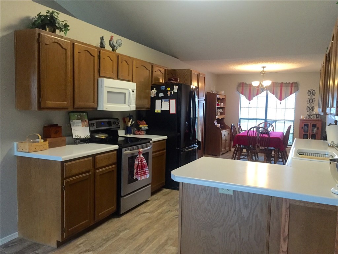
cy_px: 127
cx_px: 169
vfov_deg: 48.2
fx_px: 283
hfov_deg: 61.7
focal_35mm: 29
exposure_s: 1/30
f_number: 2.2
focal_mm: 4.15
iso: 200
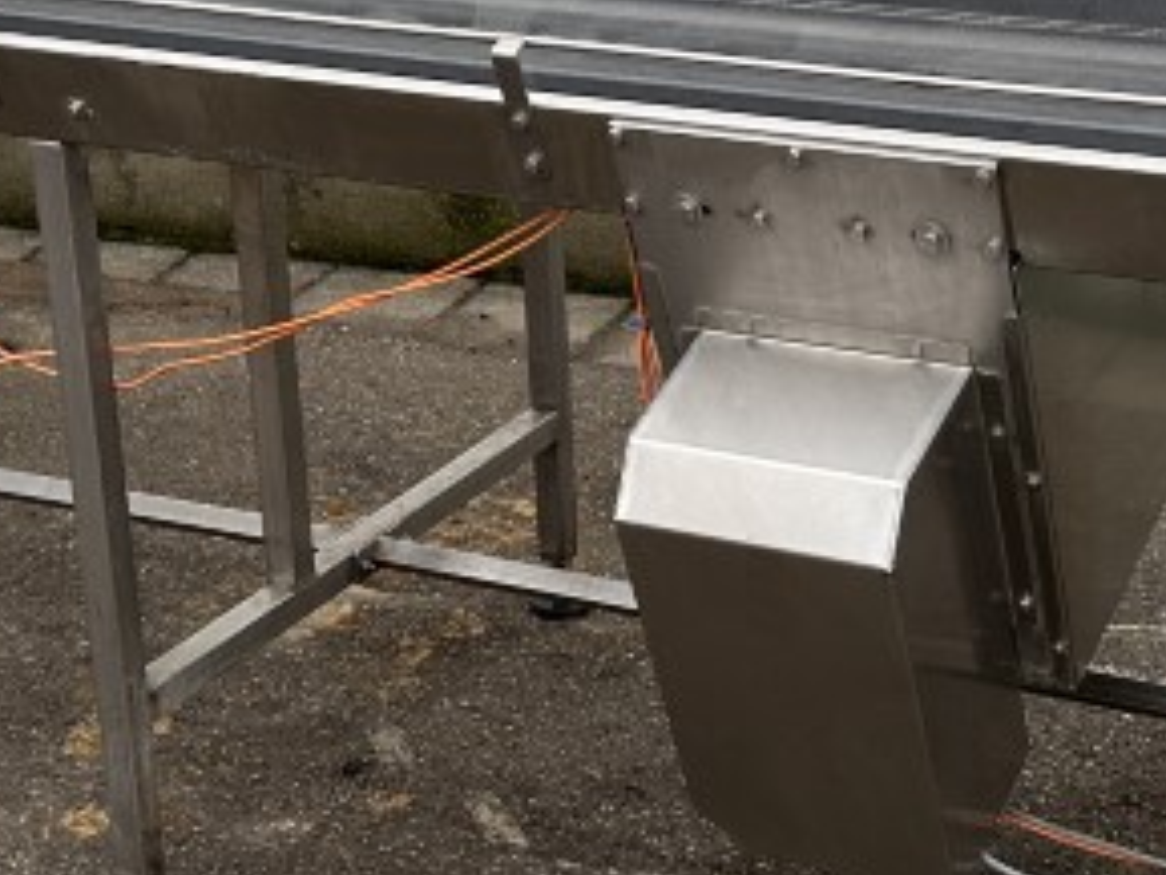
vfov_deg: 17.4
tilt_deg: -20.7
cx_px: 714
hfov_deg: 23.0
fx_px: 2864
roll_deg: +2.1
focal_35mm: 85
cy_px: 339
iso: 100
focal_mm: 6.86
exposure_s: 1/121
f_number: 1.78
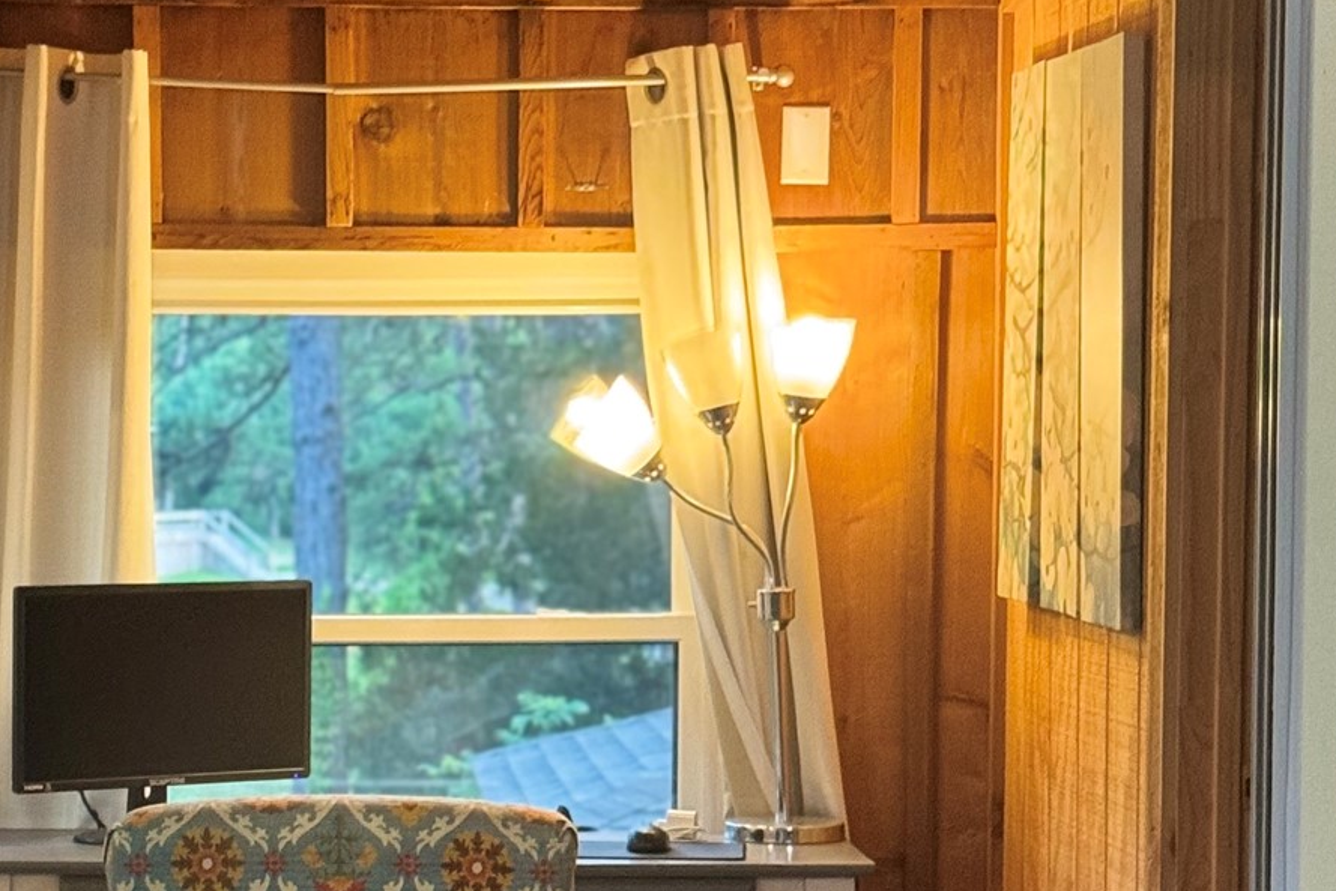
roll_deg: -0.2
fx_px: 4268
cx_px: 349
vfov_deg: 11.9
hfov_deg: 17.7
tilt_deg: -4.8
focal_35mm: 115
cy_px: 717
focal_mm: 6.76
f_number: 1.78
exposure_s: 1/40
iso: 400
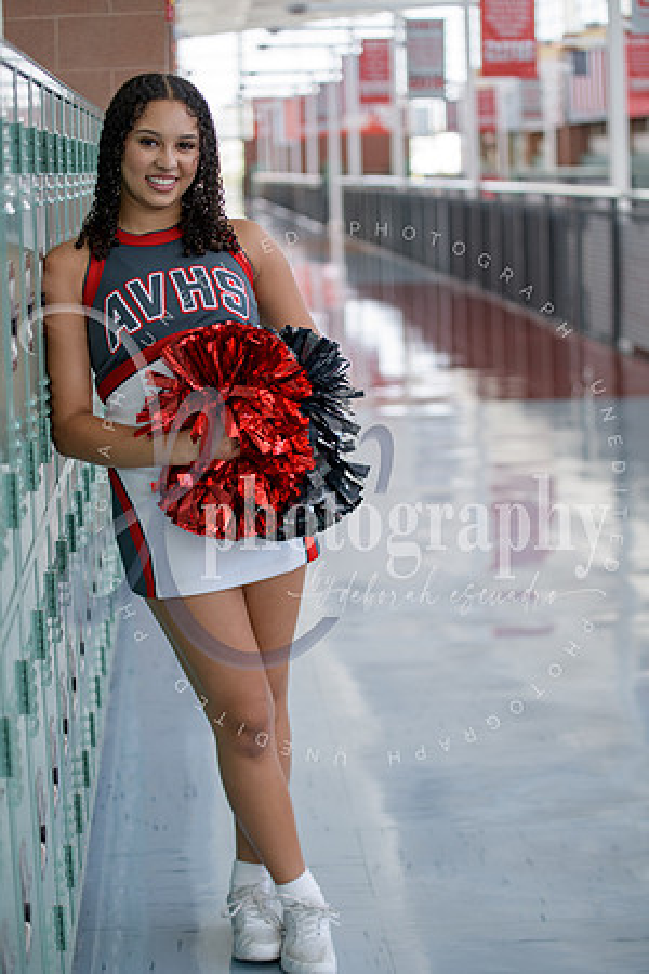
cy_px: 487
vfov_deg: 28.8
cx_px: 324
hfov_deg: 19.5
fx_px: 1893
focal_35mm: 70
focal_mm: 70
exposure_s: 1/125
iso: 250
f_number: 2.8
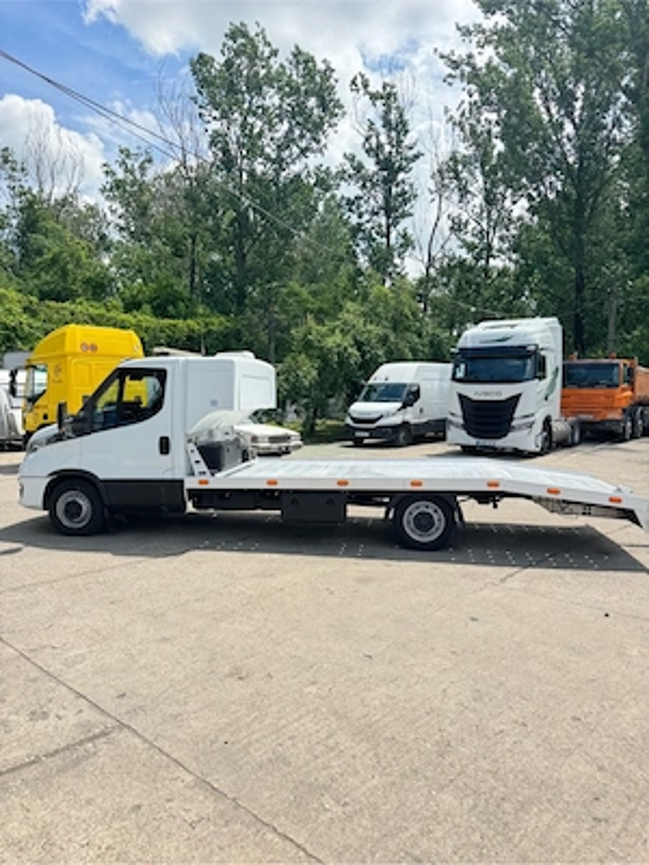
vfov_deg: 71.6
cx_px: 324
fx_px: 600
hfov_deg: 56.8
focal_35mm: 24
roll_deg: -0.5
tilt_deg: -4.2
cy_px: 432
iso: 80
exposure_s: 1/2506
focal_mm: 6.76
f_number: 1.78
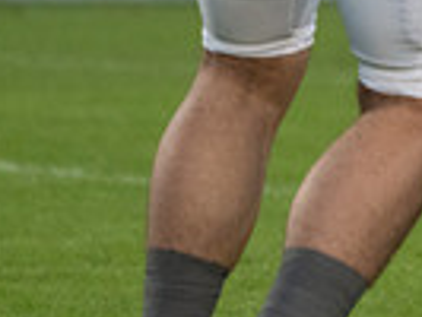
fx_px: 16082
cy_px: -249
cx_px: 901
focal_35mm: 1318
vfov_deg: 1.1
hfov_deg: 1.5
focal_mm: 315
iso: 4000
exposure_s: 1/1250
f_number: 5.6
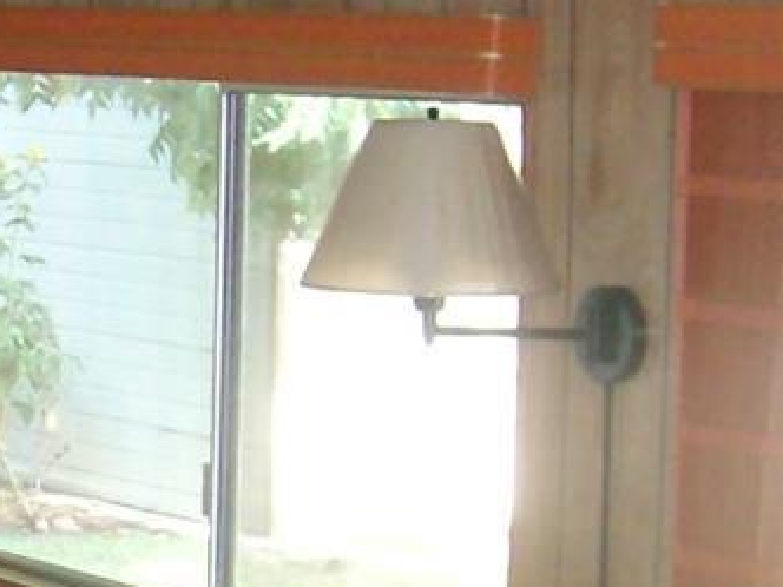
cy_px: 776
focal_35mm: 158
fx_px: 3574
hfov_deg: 12.0
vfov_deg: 9.2
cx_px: -375
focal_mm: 5.8
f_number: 2.8
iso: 253
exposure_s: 1/44.4
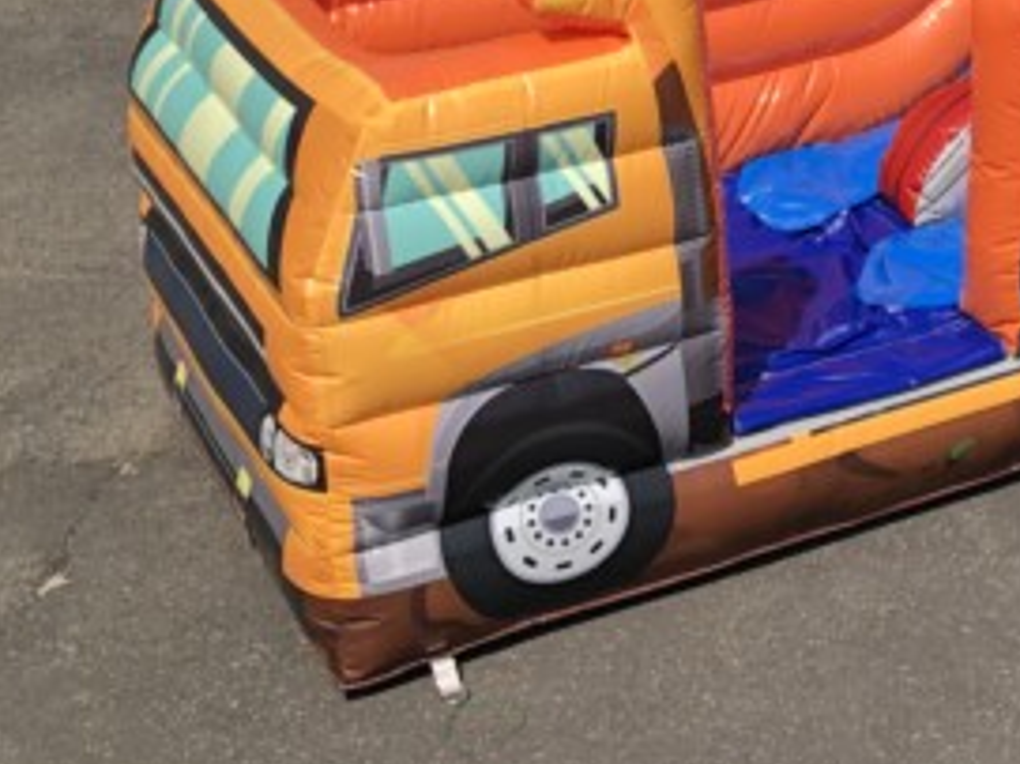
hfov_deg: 20.9
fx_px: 2474
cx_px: 1366
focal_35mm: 84
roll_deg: +0.4
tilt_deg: -13.6
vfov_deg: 16.7
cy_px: -201
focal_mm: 3.99
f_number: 1.8
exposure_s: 1/1946
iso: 20
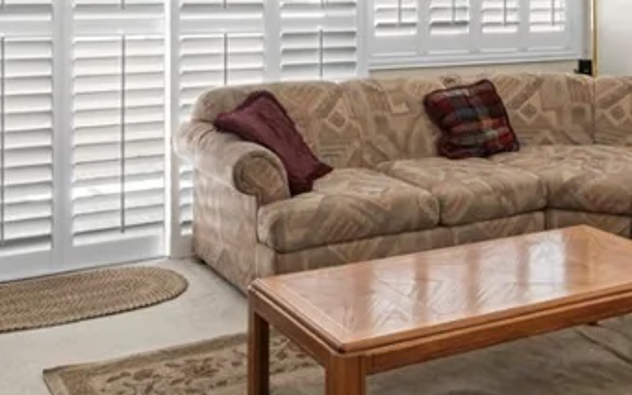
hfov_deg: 38.8
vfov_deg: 23.7
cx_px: 350
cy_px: -10
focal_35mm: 52
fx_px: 896
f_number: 8
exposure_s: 1/15
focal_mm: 17
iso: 400
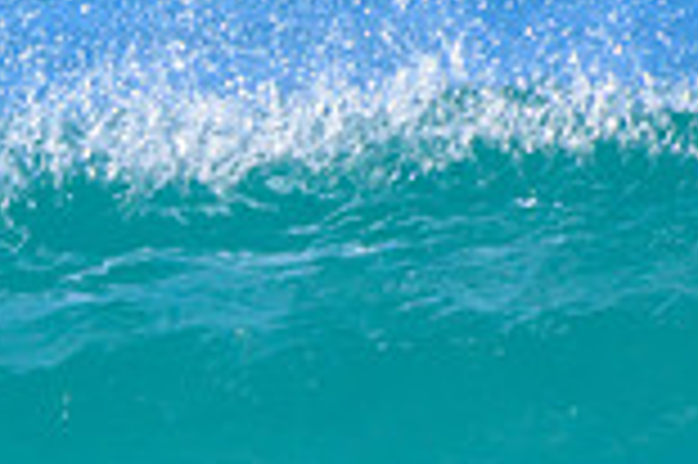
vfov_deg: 0.4
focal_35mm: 3752
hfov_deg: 0.6
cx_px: -351
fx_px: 72669
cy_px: 552
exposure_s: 1/2000
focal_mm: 1000
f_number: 11
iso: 1400
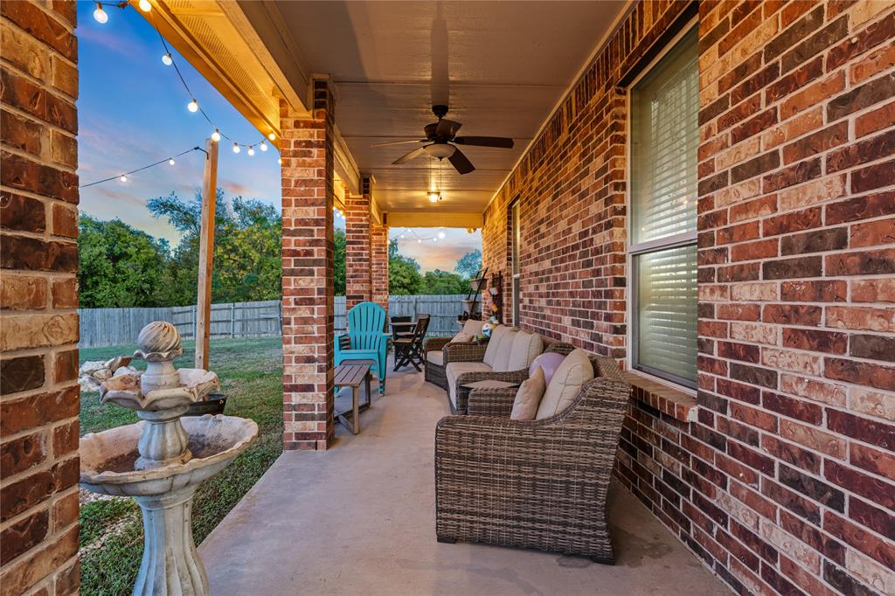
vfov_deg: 66.8
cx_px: 448
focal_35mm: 18
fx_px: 452
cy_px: 298
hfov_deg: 89.4
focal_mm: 18.2
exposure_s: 2.5
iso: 400
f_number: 8
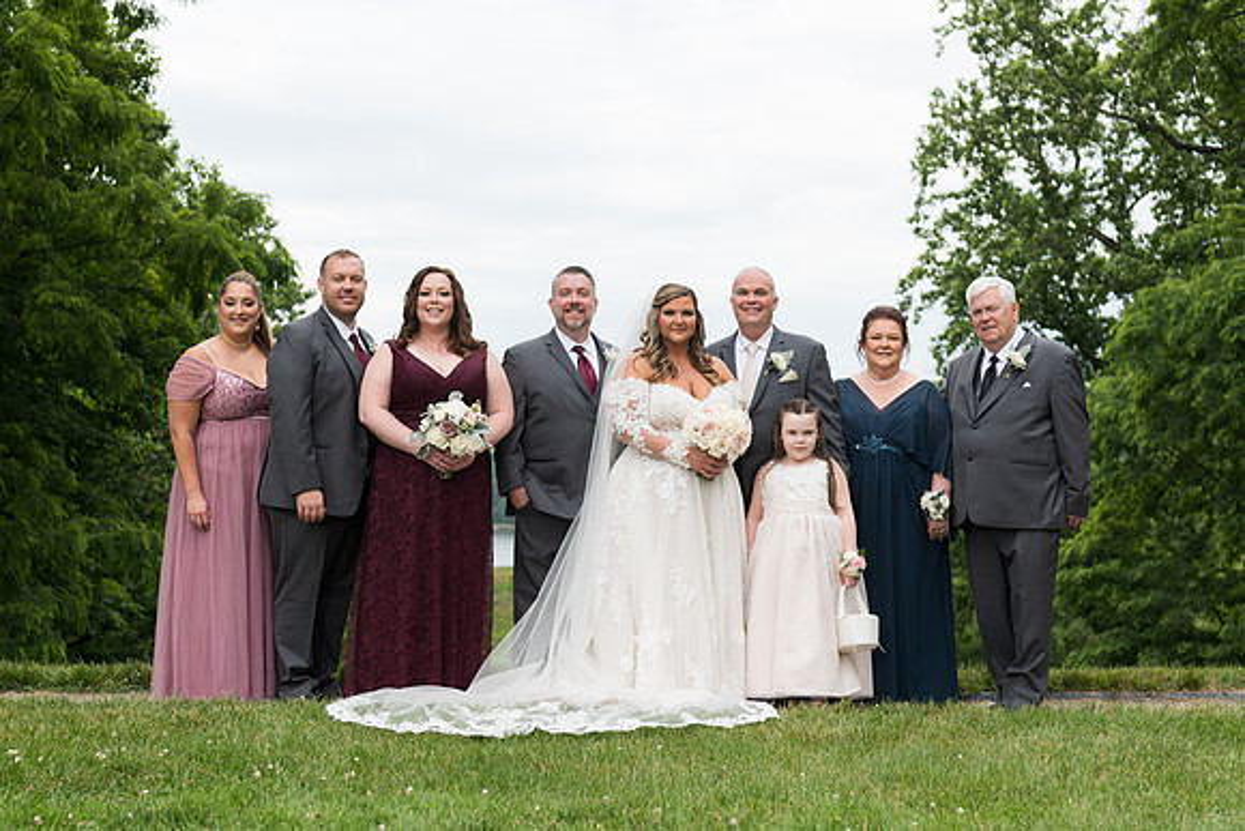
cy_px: 415
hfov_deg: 34.2
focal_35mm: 59
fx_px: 2024
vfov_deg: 23.2
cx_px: 607
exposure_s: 1/320
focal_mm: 56
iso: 64
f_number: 4.5
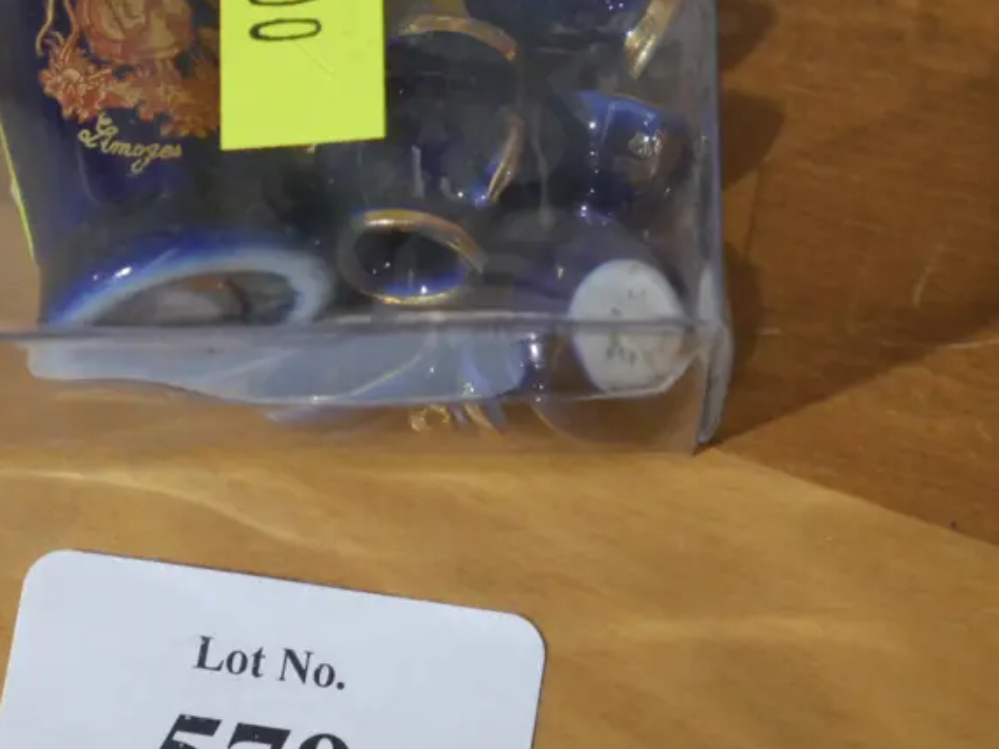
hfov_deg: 14.5
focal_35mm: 136
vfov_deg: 10.9
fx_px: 3925
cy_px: 297
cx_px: 314
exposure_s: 1/100
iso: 1600
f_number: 5.5
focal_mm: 38
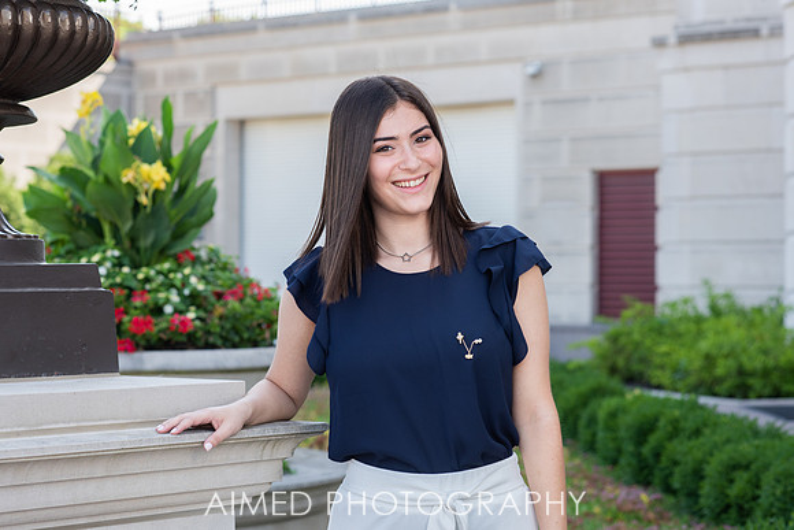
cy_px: 257
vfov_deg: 15.4
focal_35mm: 89
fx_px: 1955
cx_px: 409
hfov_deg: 23.0
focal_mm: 85
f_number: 5.6
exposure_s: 1/250
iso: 320
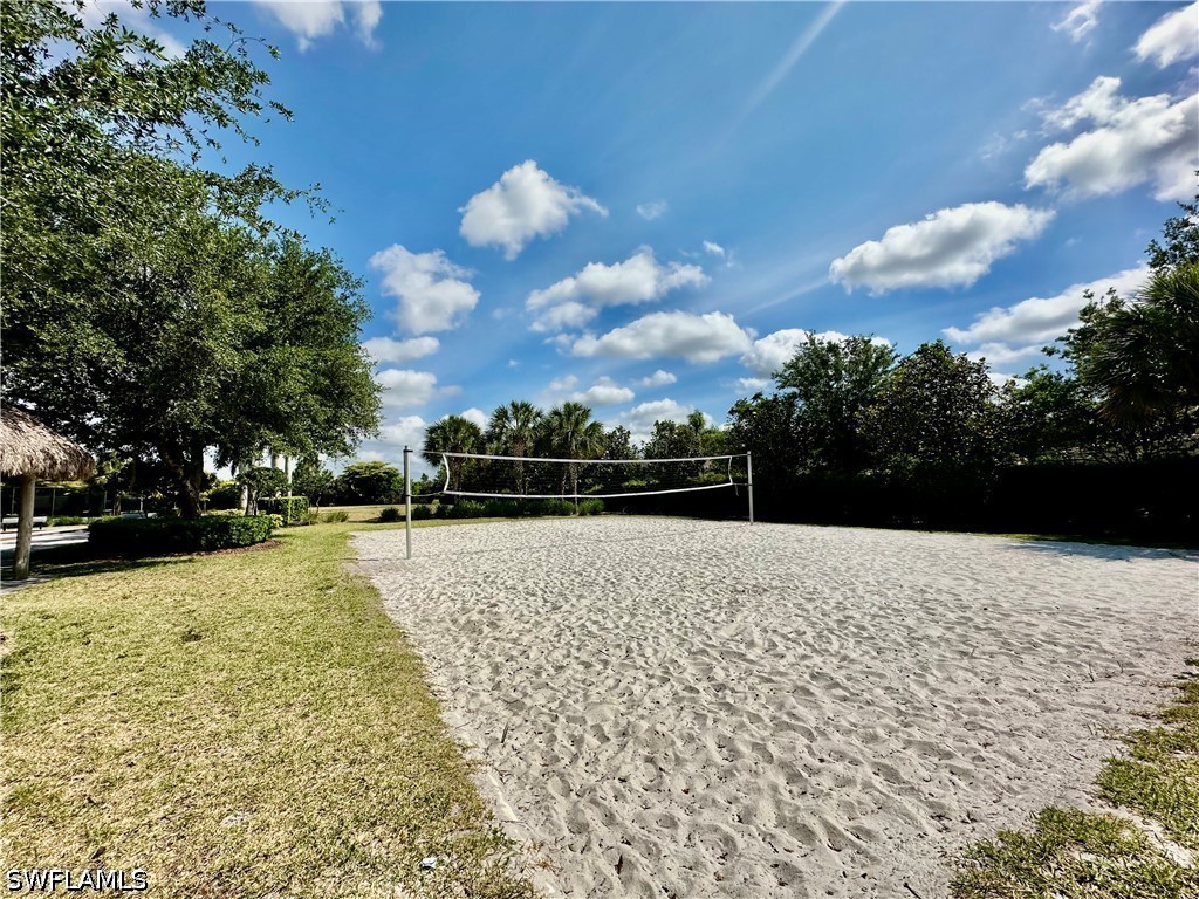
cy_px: 450
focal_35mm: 14
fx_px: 485
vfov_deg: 85.7
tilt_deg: +5.0
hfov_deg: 102.1
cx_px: 600
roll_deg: +1.9
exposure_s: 1/5814
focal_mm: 2.22
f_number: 2.2
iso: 50
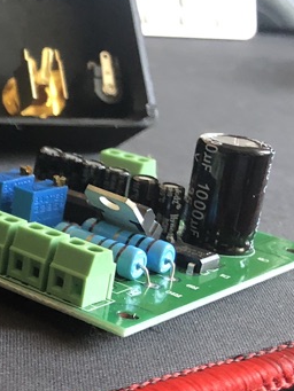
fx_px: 951
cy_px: 166
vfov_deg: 23.3
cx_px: -255
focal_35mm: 84
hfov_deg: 15.0
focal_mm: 3.99
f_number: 1.8
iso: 80
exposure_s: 1/15
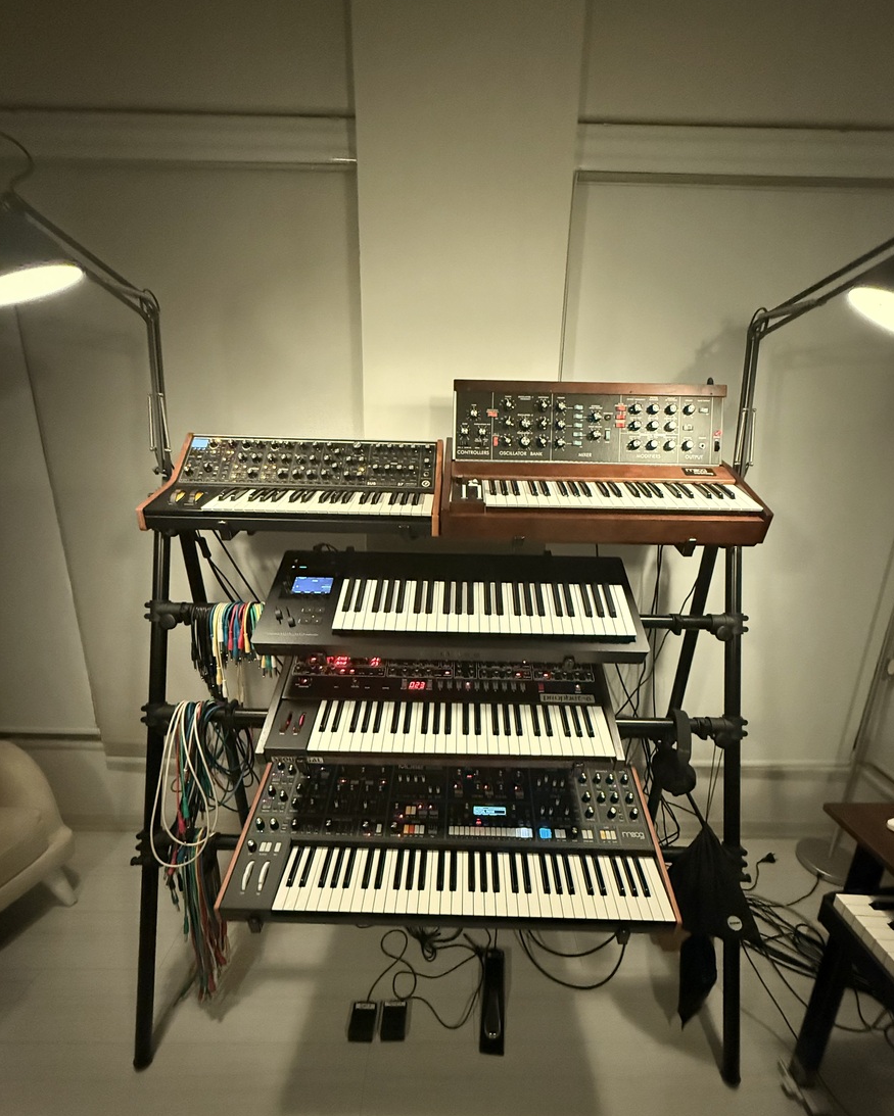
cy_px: 589
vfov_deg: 96.7
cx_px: 459
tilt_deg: -15.1
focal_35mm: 15
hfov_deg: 84.0
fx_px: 496
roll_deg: -2.3
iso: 1250
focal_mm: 2.22
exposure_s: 1/56
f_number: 2.2
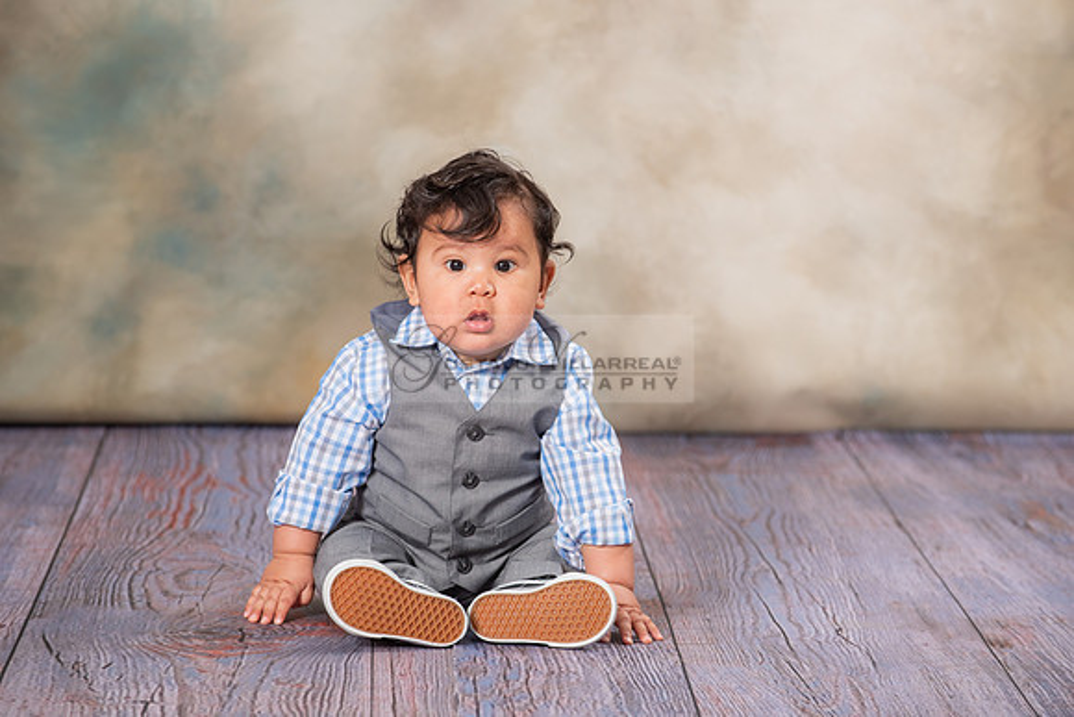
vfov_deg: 7.2
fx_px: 5669
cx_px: 537
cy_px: 358
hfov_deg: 10.8
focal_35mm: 190
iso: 200
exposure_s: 1/125
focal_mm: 190
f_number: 5.6
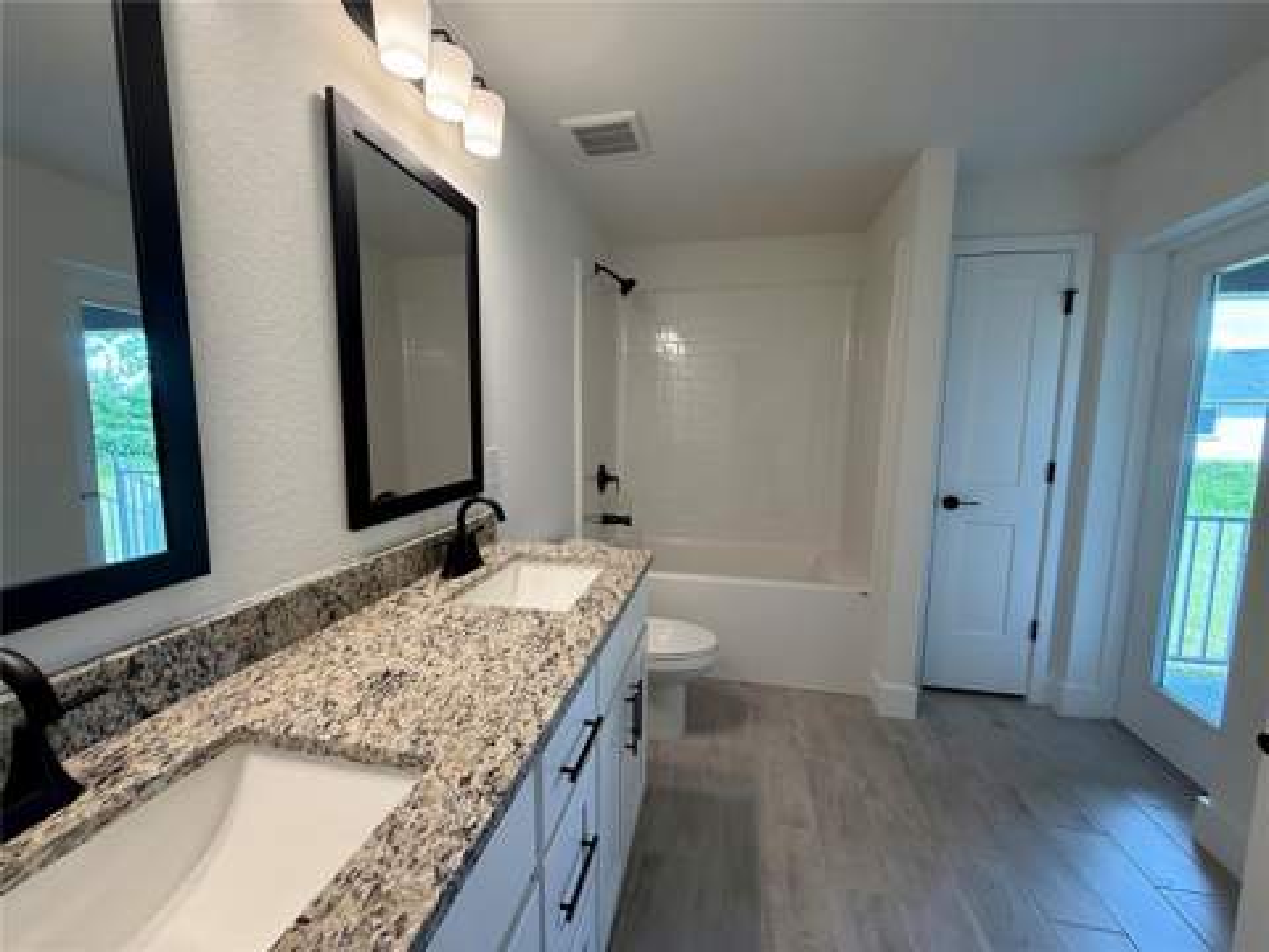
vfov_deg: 85.7
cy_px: 476
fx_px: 513
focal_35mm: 14
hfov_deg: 102.1
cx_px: 634
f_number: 2.2
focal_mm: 2.22
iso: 125
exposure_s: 1/120
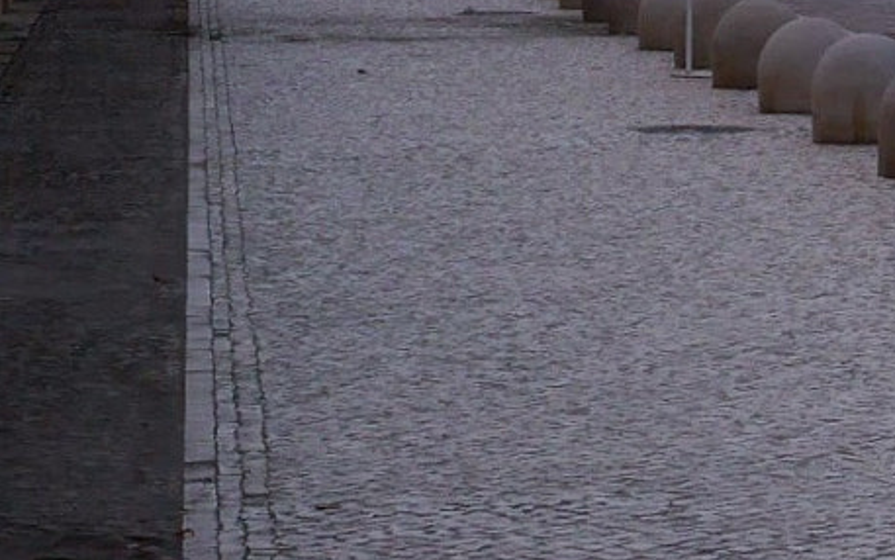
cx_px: 1377
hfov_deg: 9.0
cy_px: -331
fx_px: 5563
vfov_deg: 5.7
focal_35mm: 228
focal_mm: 24
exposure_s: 1/400
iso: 160
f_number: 11
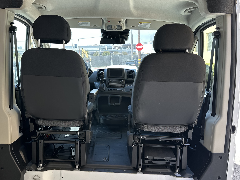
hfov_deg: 61.5
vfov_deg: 48.2
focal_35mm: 29
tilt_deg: -6.8
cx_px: 108
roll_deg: +3.2
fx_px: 201
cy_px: 85
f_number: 1.78
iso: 80
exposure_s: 1/379
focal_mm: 6.86
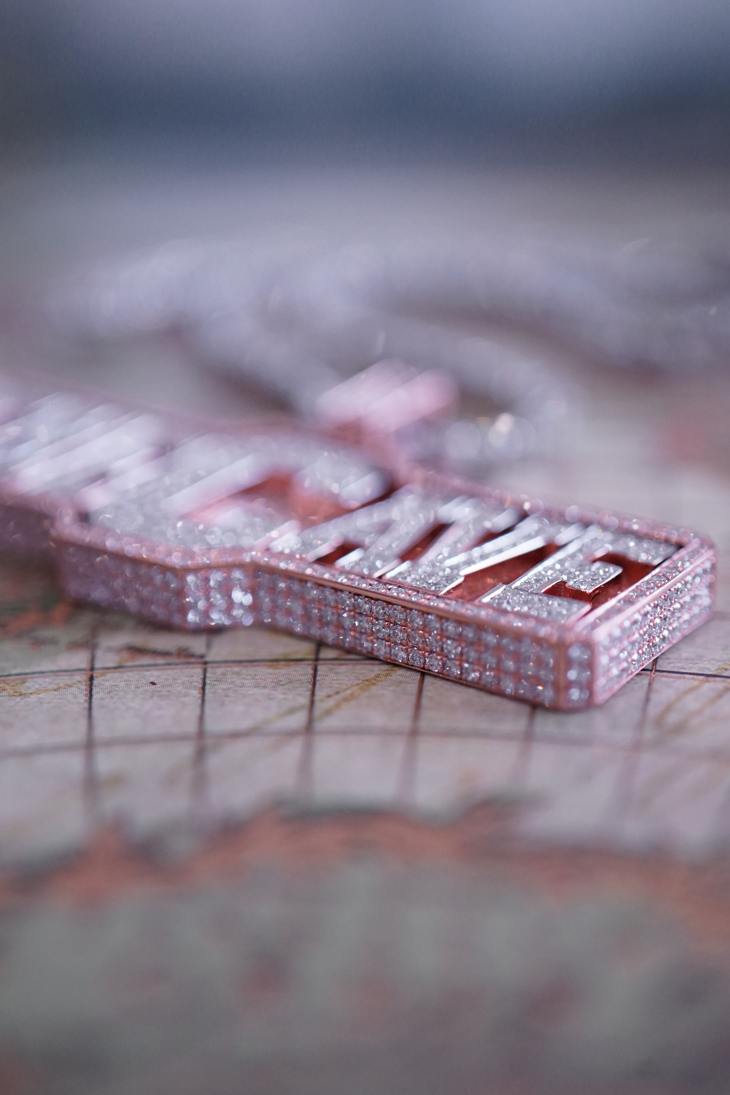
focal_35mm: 50
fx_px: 1521
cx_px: 365
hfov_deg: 27.0
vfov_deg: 39.6
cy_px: 548
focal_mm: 50
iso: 2500
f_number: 2.8
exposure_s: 1/640
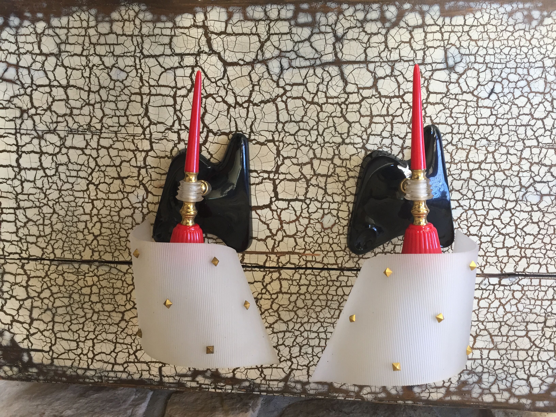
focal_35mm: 29
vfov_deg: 48.2
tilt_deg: -76.2
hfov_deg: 61.7
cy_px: 208
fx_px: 466
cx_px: 278
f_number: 2.2
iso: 50
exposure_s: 1/33
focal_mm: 4.15
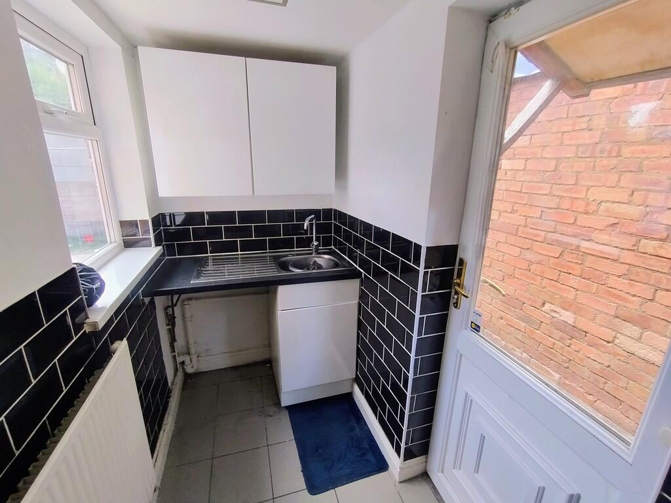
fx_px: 310
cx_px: 336
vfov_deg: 78.1
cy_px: 252
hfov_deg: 94.5
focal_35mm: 16
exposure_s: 1/50
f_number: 2.2
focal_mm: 1.66
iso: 123
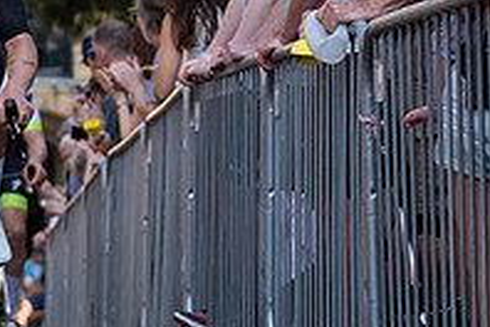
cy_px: -128
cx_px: -455
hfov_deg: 6.5
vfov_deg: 4.5
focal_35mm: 306
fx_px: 4165
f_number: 2.8
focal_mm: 75
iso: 100
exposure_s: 1/1250
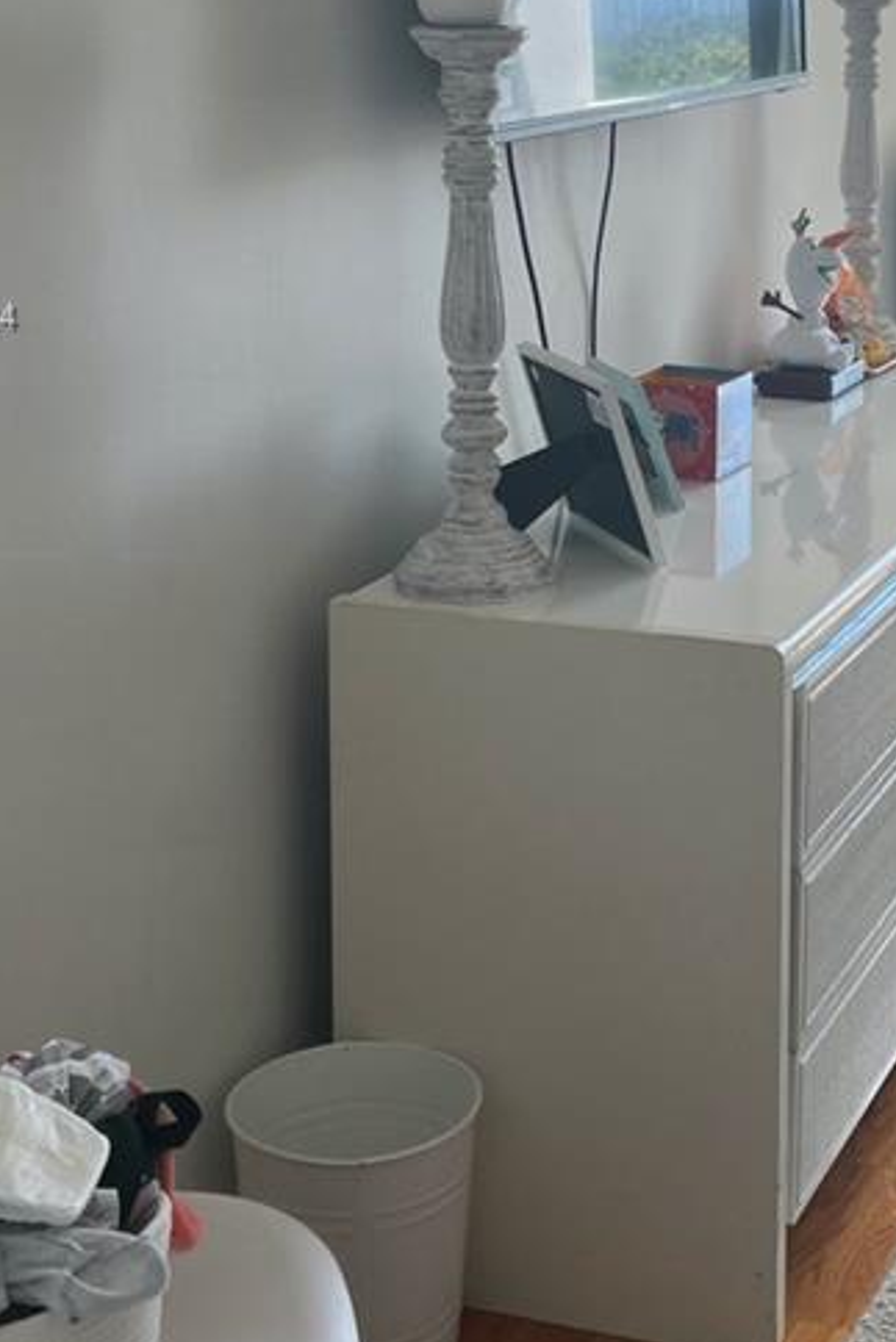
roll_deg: +0.7
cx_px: 756
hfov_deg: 20.0
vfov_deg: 29.5
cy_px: 319
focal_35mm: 67
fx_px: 2499
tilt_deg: -8.2
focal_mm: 5.7
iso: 40
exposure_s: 1/262
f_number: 1.5
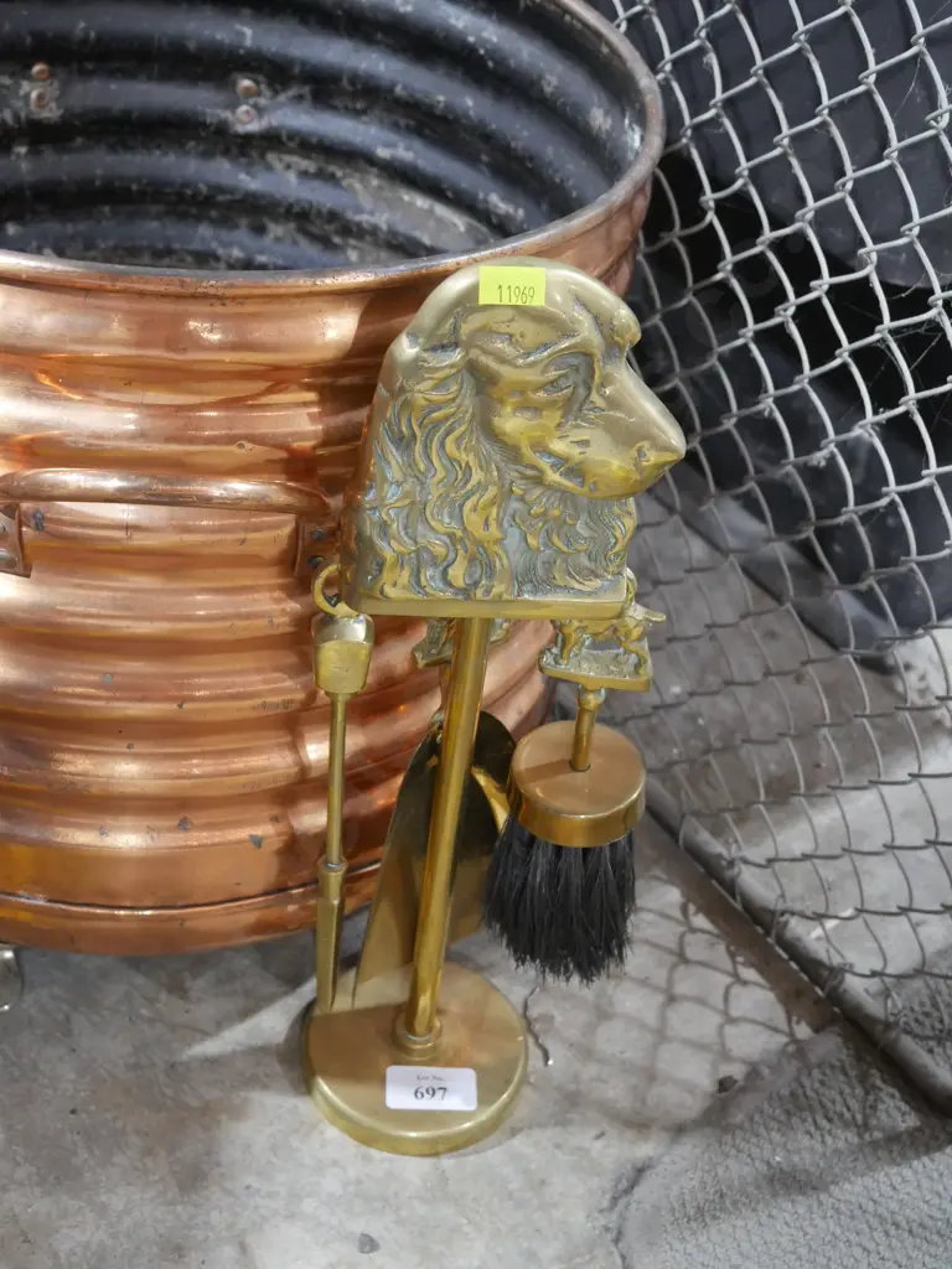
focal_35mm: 50
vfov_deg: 38.2
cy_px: 634
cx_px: 476
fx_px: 1833
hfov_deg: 29.1
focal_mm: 25
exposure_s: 1/40
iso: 3200
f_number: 5.3
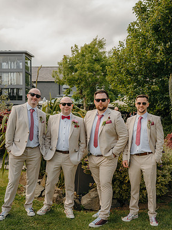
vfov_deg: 47.7
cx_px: 85
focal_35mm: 39
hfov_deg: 36.8
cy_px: 130
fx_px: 258
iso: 100
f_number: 4
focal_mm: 35
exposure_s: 1/320
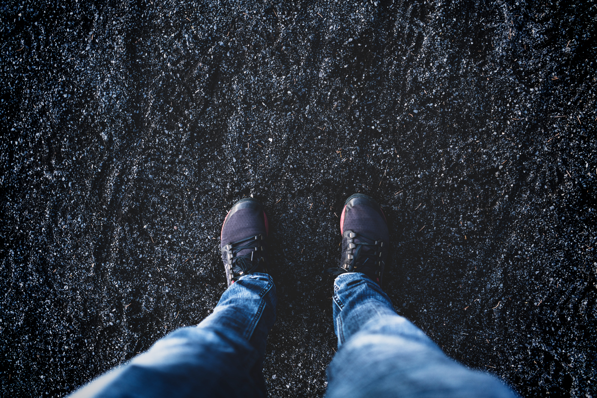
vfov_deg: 46.4
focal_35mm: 28
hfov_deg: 65.5
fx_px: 464
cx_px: 298
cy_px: 199
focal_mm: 28
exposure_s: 1/50
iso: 100
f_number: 2
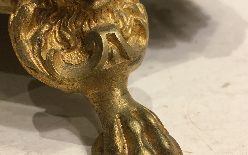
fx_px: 311
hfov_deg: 43.3
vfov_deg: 27.9
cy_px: 56
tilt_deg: -18.1
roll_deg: +1.5
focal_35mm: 46
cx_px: 104
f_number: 2.2
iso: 125
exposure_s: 1/33
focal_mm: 4.15
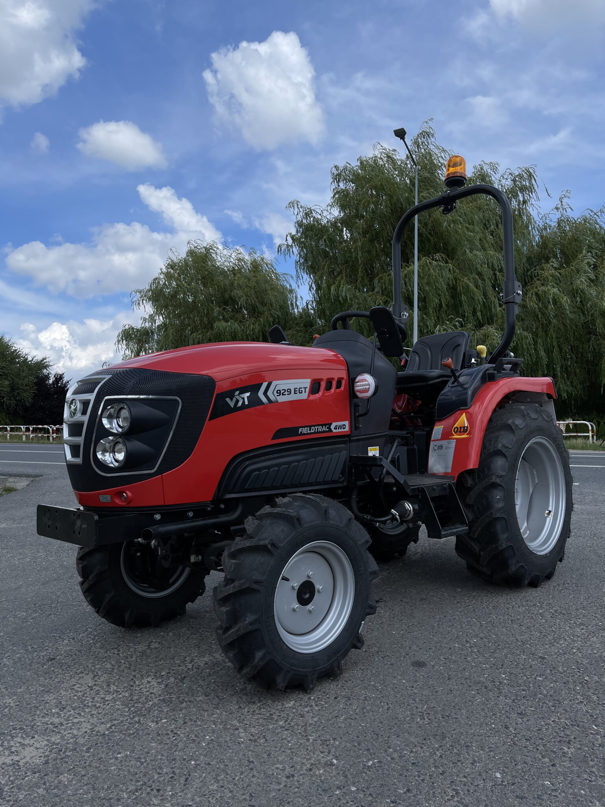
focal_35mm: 26
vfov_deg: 67.3
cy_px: 404
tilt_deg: +4.0
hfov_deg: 53.1
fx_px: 606
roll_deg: +0.3
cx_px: 302
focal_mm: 5.1
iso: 50
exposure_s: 1/7937
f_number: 1.6
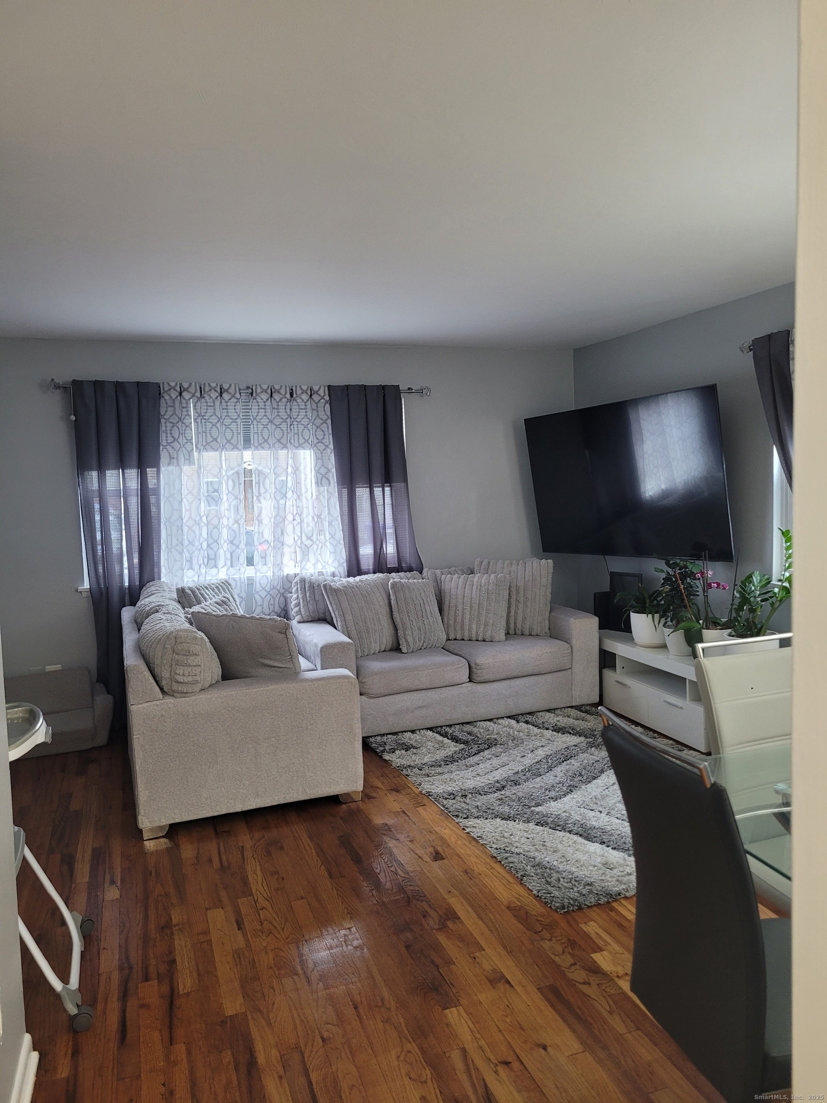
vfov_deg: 67.3
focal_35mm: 26
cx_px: 414
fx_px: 828
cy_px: 552
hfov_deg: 53.1
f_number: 1.8
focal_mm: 5.4
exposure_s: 1/40
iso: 200
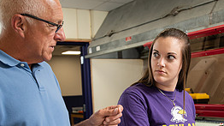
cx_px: 132
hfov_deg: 35.9
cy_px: 120
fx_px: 344
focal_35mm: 58
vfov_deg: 20.2
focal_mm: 25
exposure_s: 1/200
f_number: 4
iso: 400
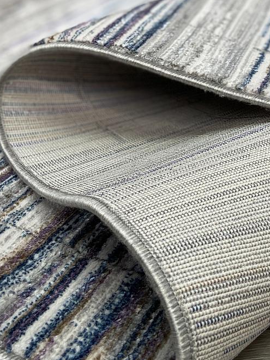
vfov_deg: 29.8
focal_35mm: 63
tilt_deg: -21.7
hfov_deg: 23.3
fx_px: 655
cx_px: 131
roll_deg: -0.9
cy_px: 56
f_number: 1.8
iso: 80
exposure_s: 1/121
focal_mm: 4.25
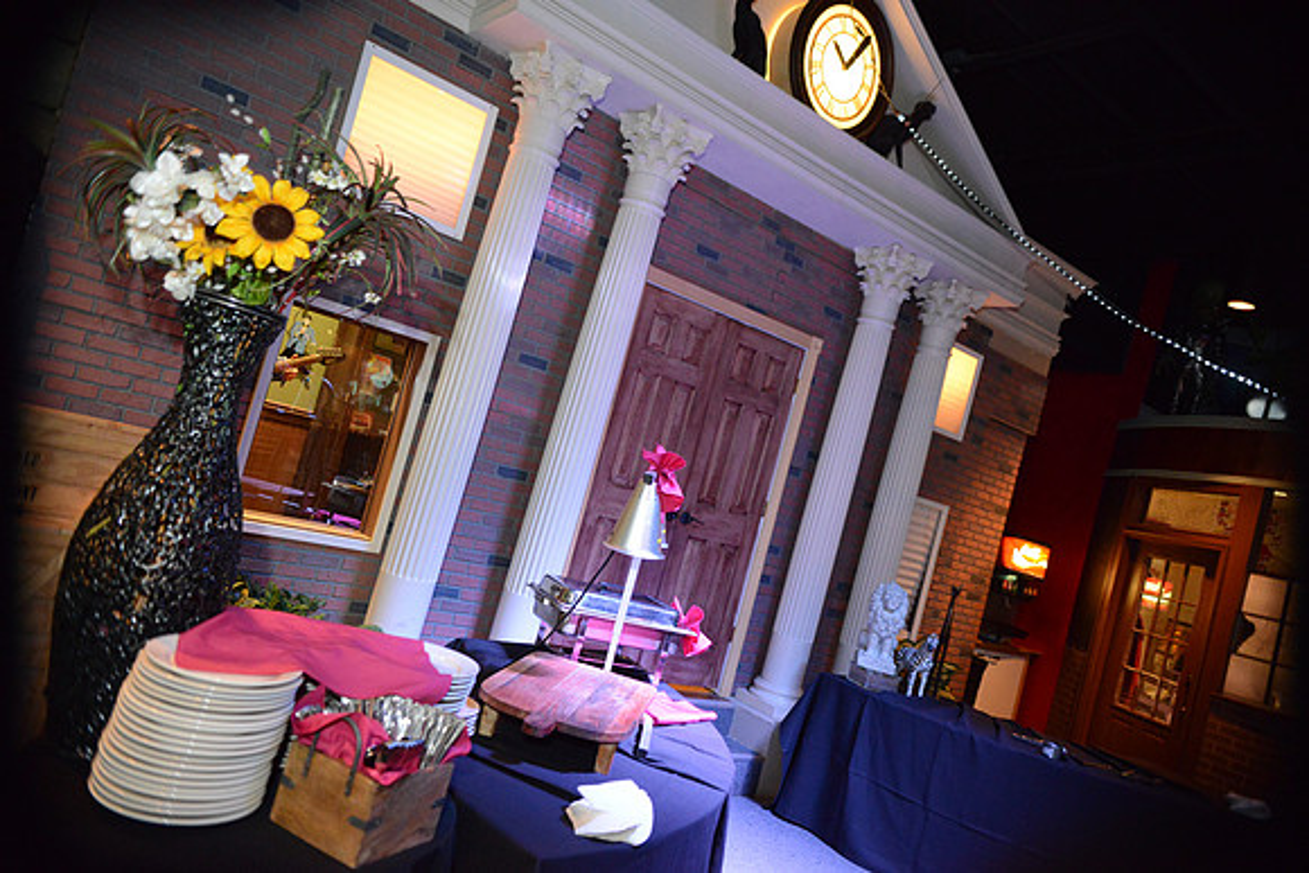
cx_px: 654
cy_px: 436
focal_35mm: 26
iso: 6400
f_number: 2.8
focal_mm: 26
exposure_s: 1/100
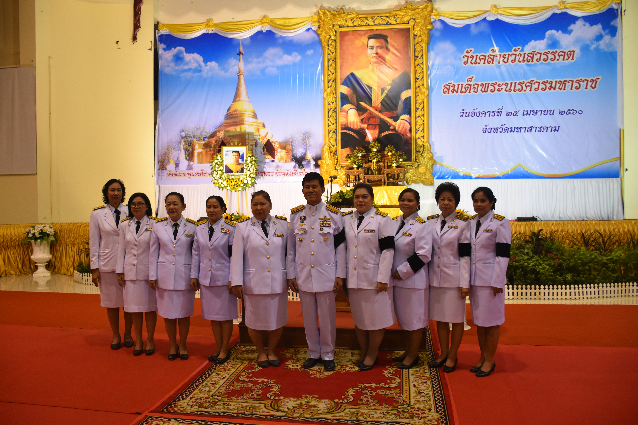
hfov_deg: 67.4
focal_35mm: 27
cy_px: 212
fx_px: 478
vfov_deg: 47.9
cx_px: 319
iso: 800
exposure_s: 1/60
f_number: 3.5
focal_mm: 18
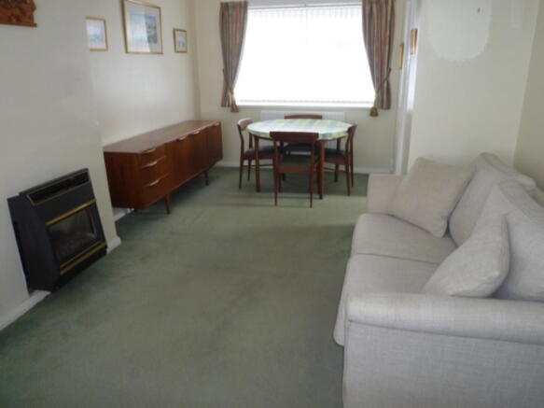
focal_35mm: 25
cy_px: 204
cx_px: 272
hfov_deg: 69.4
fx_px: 393
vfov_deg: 54.9
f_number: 2.8
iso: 160
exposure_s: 1/30
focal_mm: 4.5
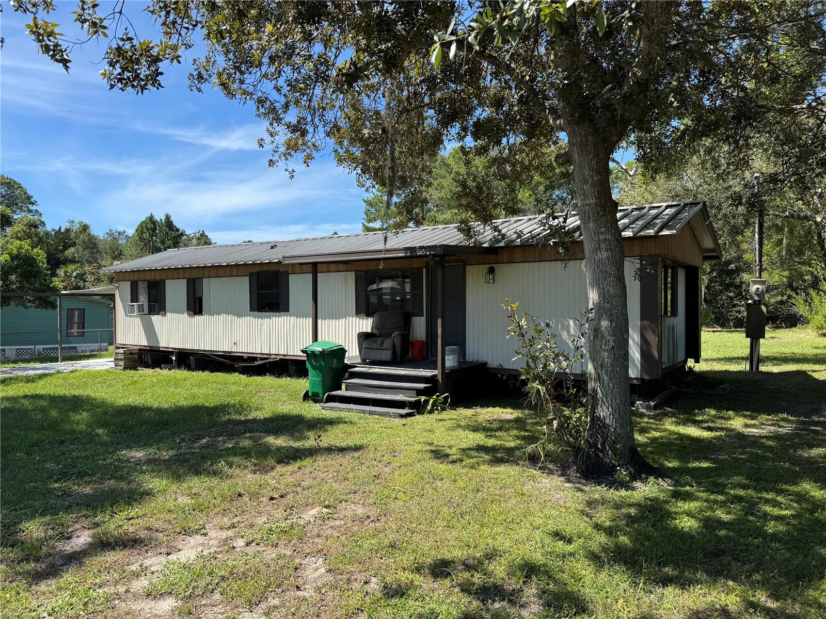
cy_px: 310
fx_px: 573
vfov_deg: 56.8
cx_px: 413
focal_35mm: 24
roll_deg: +0.6
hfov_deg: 71.6
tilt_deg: -1.6
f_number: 1.78
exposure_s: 1/2604
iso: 80
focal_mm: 6.76
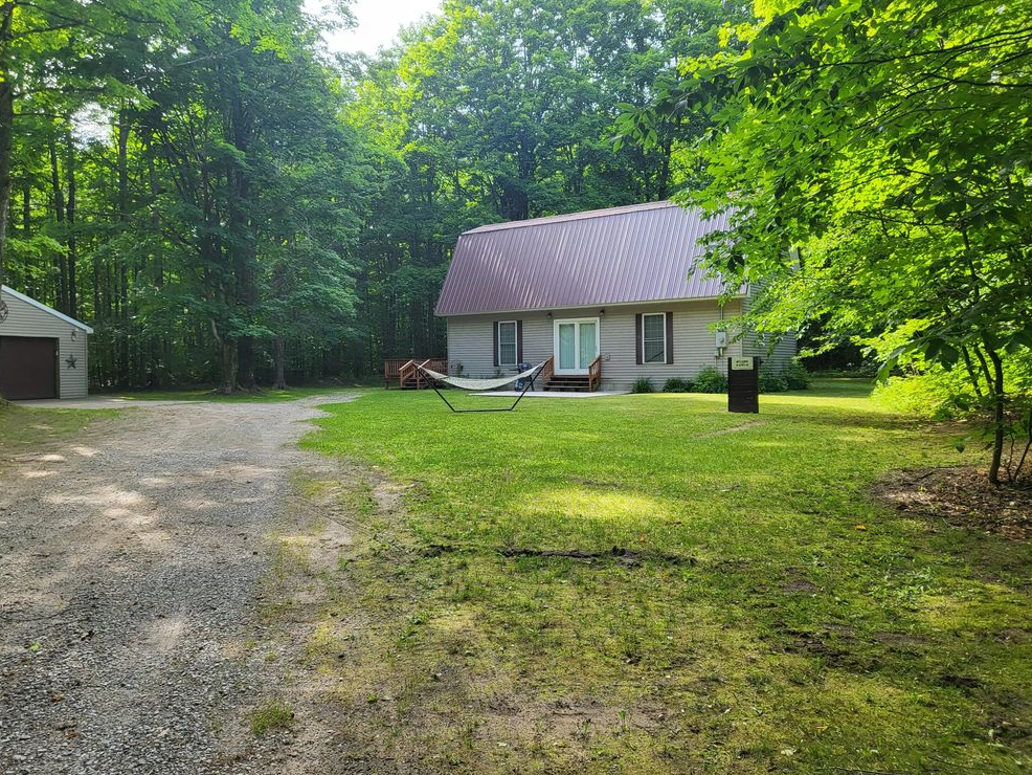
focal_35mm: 27
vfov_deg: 51.4
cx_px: 497
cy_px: 378
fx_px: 805
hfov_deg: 65.3
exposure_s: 1/194
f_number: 1.8
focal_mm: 4.25
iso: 50
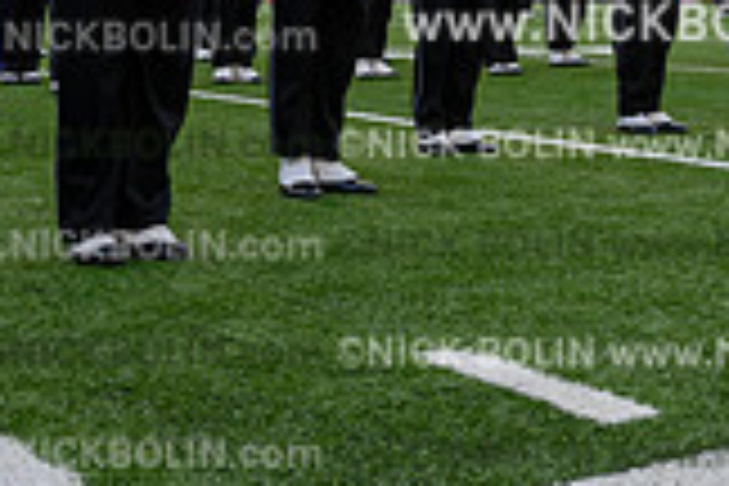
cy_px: -169
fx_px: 1741
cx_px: 680
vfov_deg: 15.1
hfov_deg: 22.9
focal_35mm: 86
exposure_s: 1/100
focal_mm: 24
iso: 80
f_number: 7.1
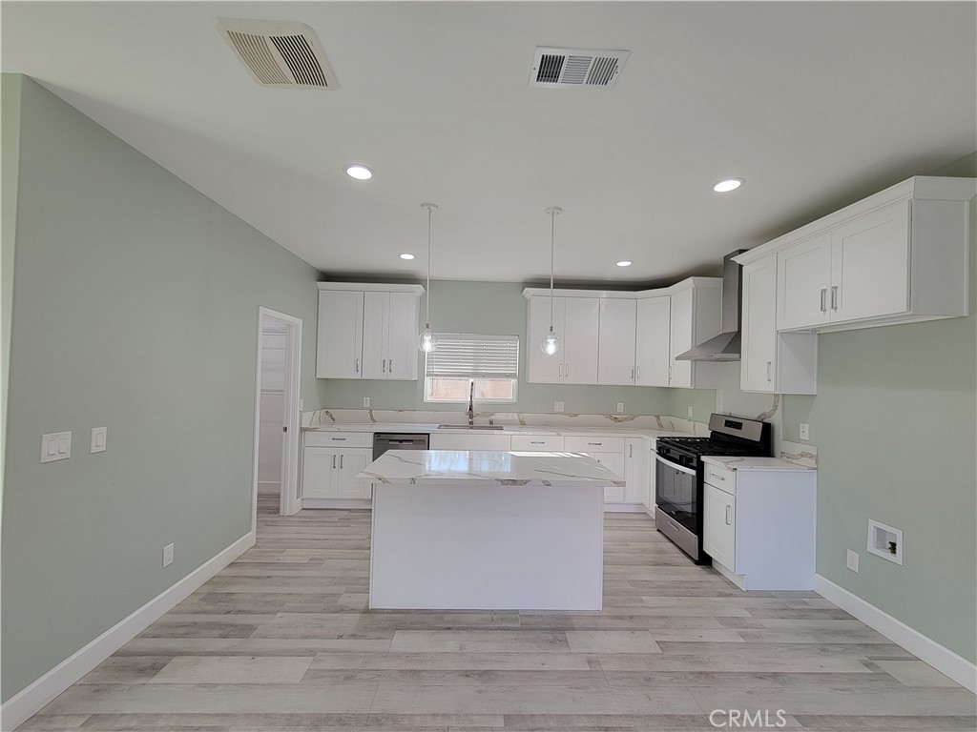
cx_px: 488
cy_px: 366
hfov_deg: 106.2
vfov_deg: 89.9
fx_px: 367
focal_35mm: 13
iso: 64
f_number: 2.2
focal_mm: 2.2
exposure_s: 1/60
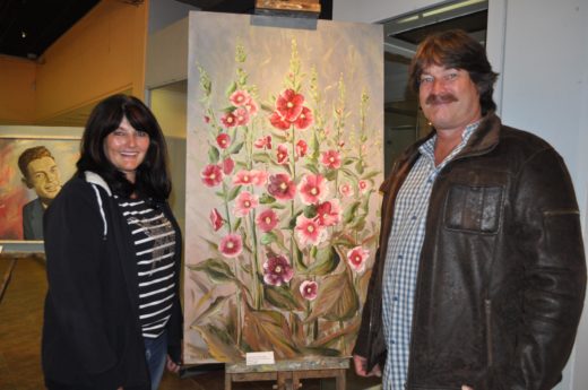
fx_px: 489
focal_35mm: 30
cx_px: 294
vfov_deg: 43.5
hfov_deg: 62.0
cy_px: 195
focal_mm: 20
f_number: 3.8
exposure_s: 1/60
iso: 800
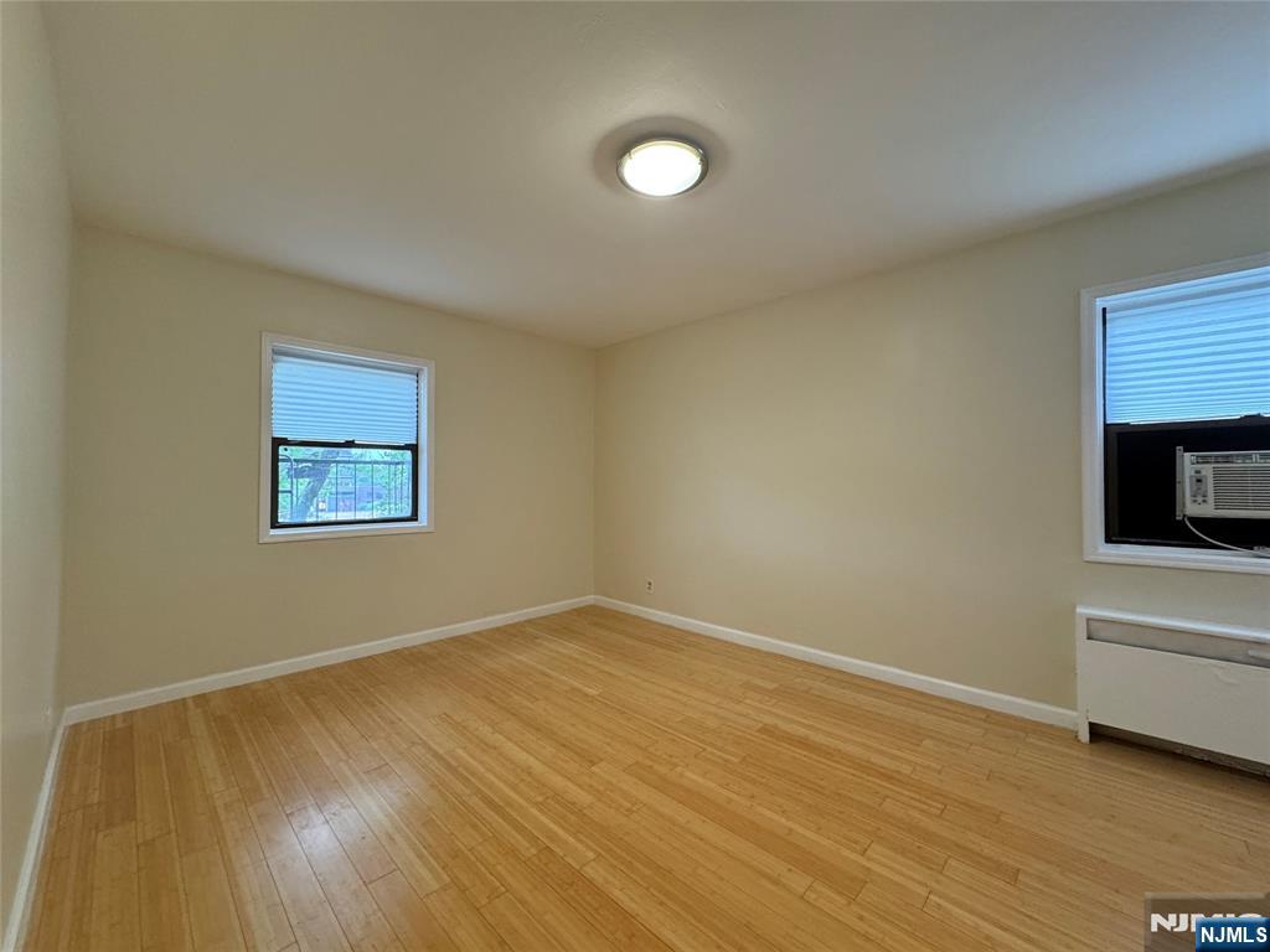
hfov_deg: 102.1
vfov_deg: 85.7
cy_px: 476
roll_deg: -0.3
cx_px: 635
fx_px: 514
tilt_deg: -0.2
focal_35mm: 14
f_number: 2.2
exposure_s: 1/60
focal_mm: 2.22
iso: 250
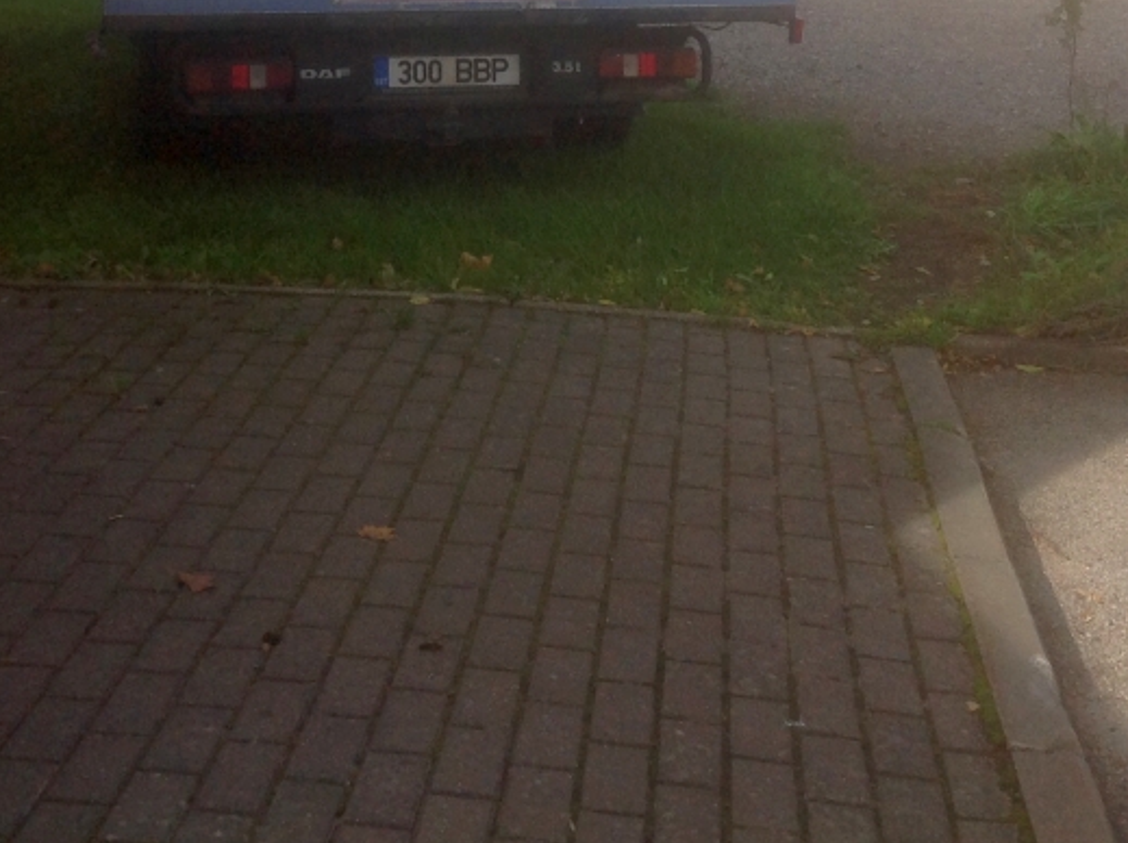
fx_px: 2246
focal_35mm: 69
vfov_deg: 20.7
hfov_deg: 28.1
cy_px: 53
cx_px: 469
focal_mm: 4.28
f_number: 2.4
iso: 50
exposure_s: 1/840
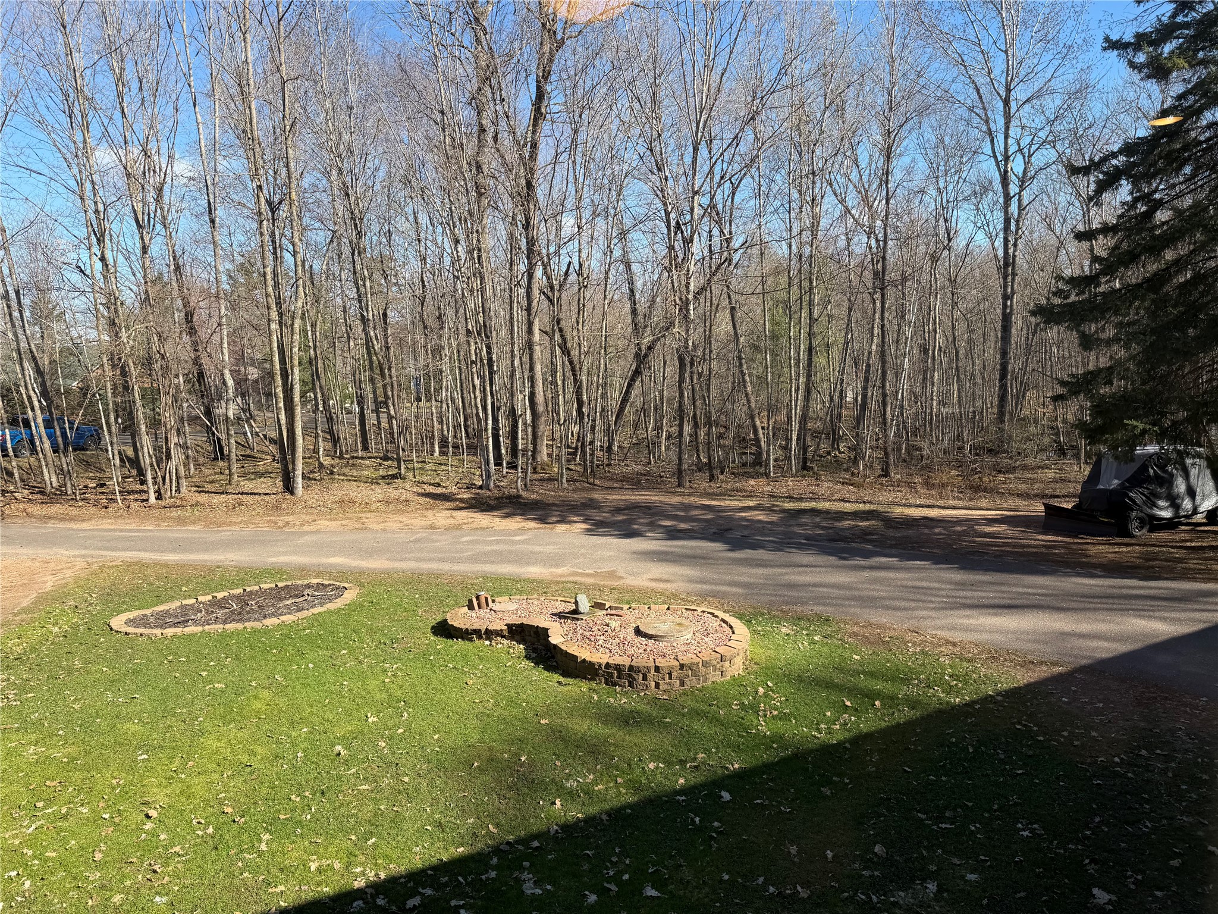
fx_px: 844
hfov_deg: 71.6
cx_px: 609
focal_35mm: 24
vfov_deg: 56.8
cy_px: 457
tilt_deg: -6.0
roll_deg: +1.5
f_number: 1.78
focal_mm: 6.76
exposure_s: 1/1901
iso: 80
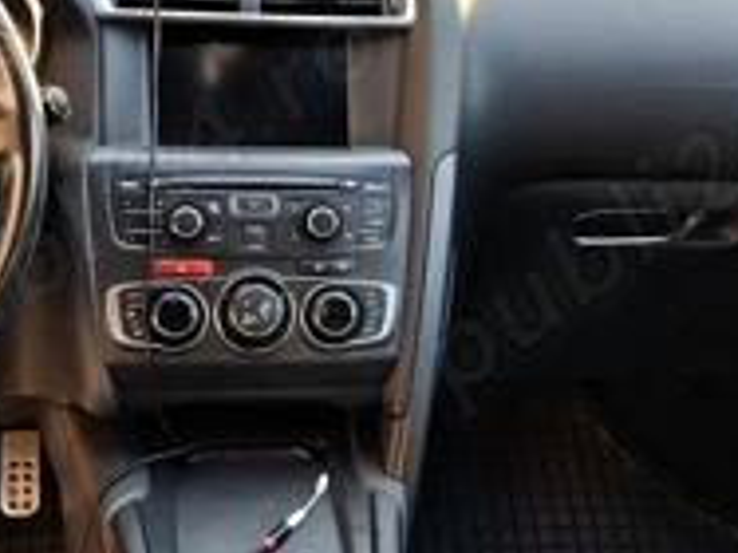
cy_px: 245
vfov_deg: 19.1
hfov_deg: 25.3
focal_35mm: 77
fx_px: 1641
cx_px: 399
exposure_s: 1/100
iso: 414
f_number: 1.8
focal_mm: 5.56
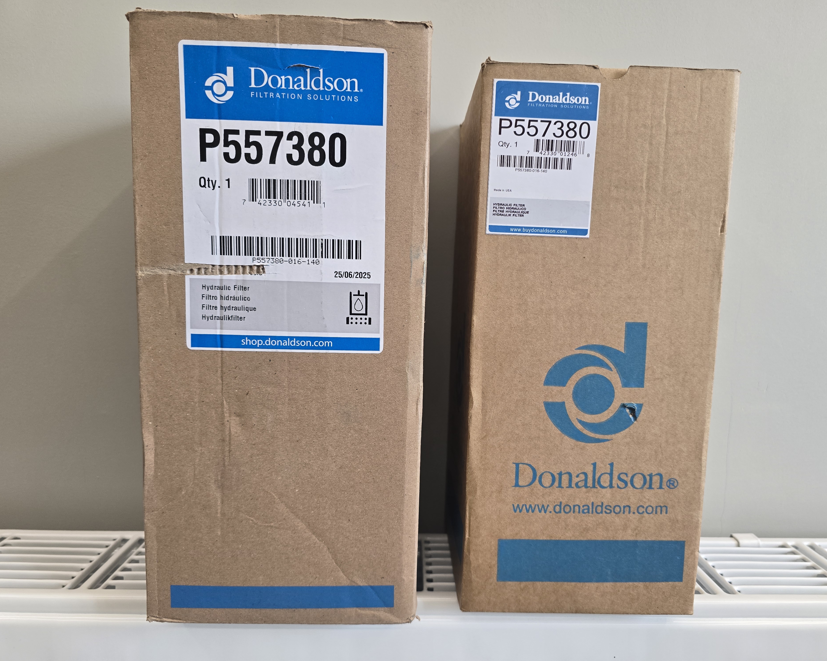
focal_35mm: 24
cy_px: 330
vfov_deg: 58.8
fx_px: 587
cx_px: 429
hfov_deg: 70.3
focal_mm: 6.3
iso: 160
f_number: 1.7
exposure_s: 1/180
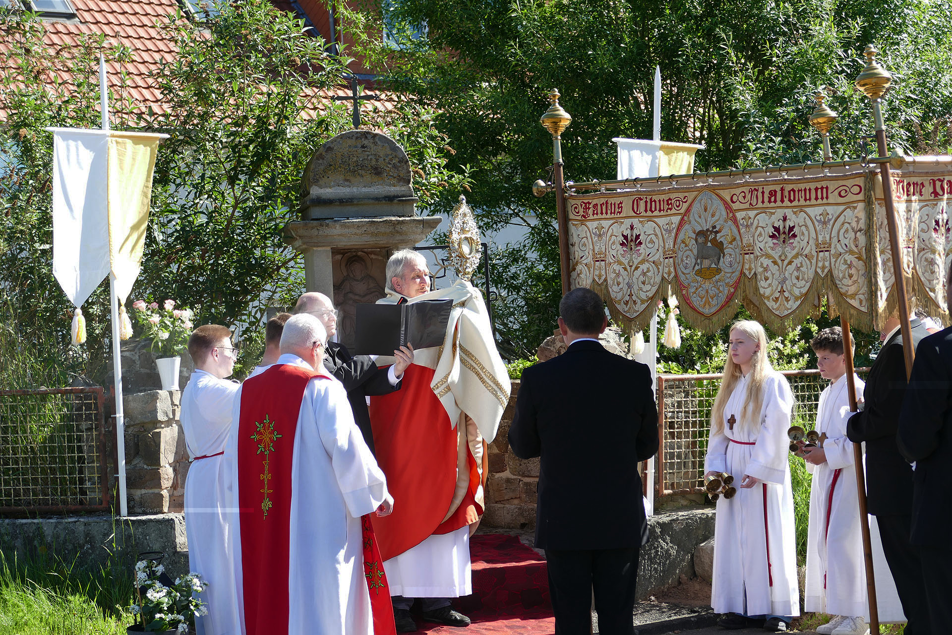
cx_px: 476
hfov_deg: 22.1
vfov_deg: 14.9
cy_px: 318
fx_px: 2433
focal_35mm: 92
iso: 125
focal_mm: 33.5
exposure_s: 1/400
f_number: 3.8
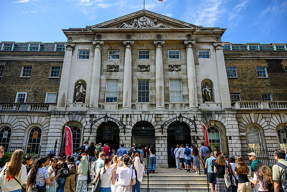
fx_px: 194
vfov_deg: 52.6
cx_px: 144
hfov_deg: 73.0
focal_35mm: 24
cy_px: 96
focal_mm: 24
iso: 720
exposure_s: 1/3200
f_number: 4
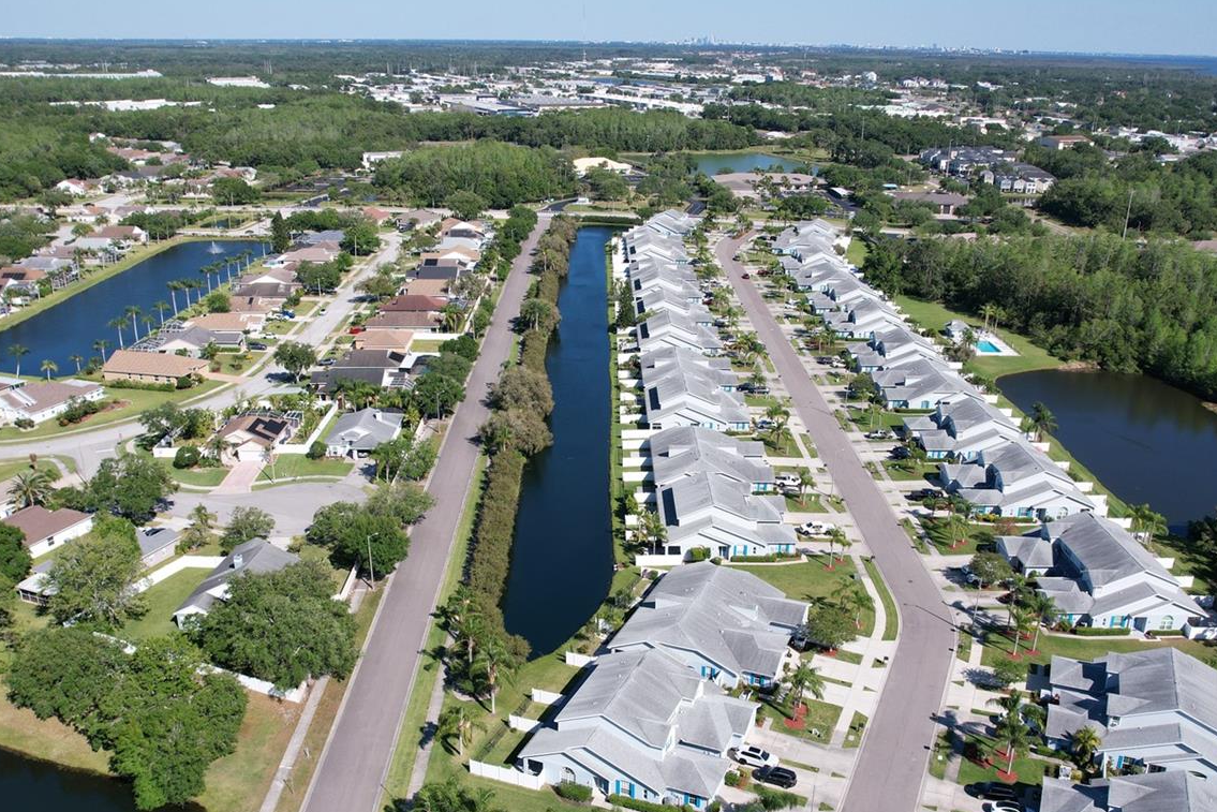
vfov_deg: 42.2
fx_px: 1048
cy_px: 464
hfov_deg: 60.3
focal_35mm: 31
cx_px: 629
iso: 120
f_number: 2.8
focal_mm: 8.38
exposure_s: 1/2000
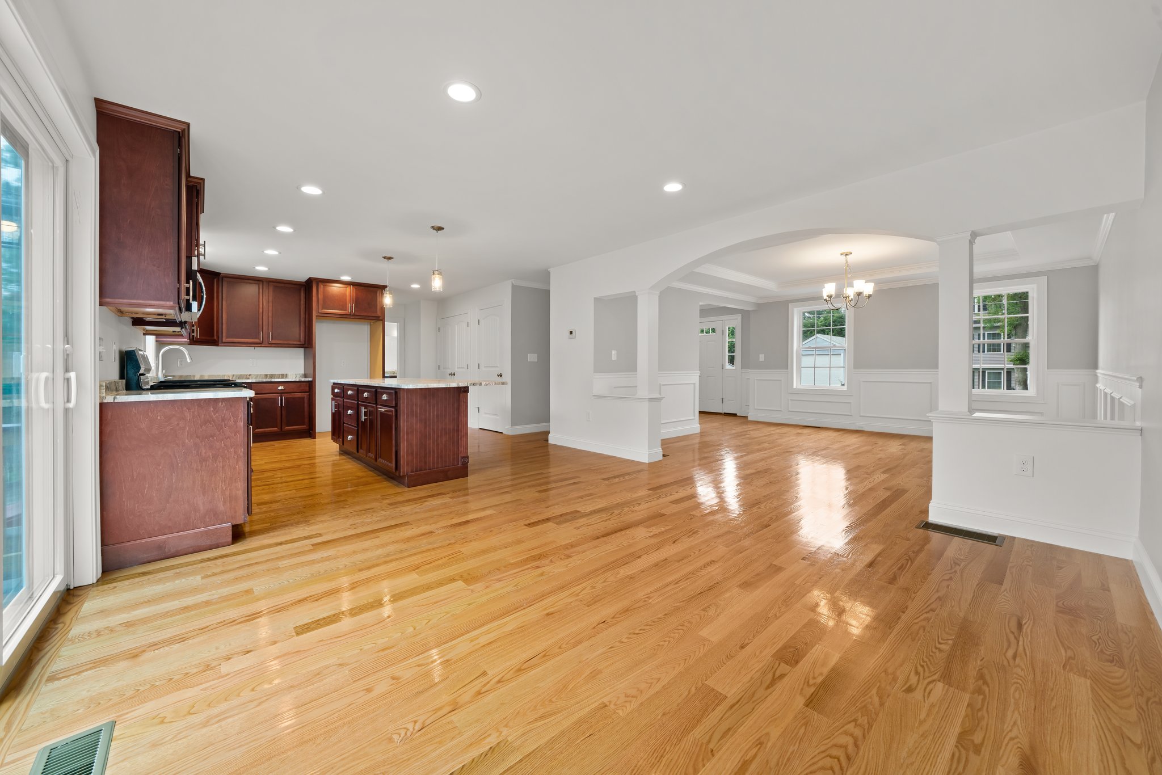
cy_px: 388
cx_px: 581
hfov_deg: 108.3
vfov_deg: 85.4
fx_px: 420
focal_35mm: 13
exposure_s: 1/4
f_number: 7.1
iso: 250
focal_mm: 13
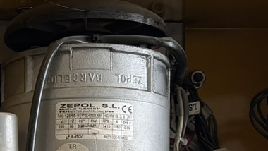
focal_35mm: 141
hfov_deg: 14.9
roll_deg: +0.8
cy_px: 268
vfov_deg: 8.3
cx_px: -11
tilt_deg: +1.3
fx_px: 1002
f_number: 1.78
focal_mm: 6.76
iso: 125
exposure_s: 1/121
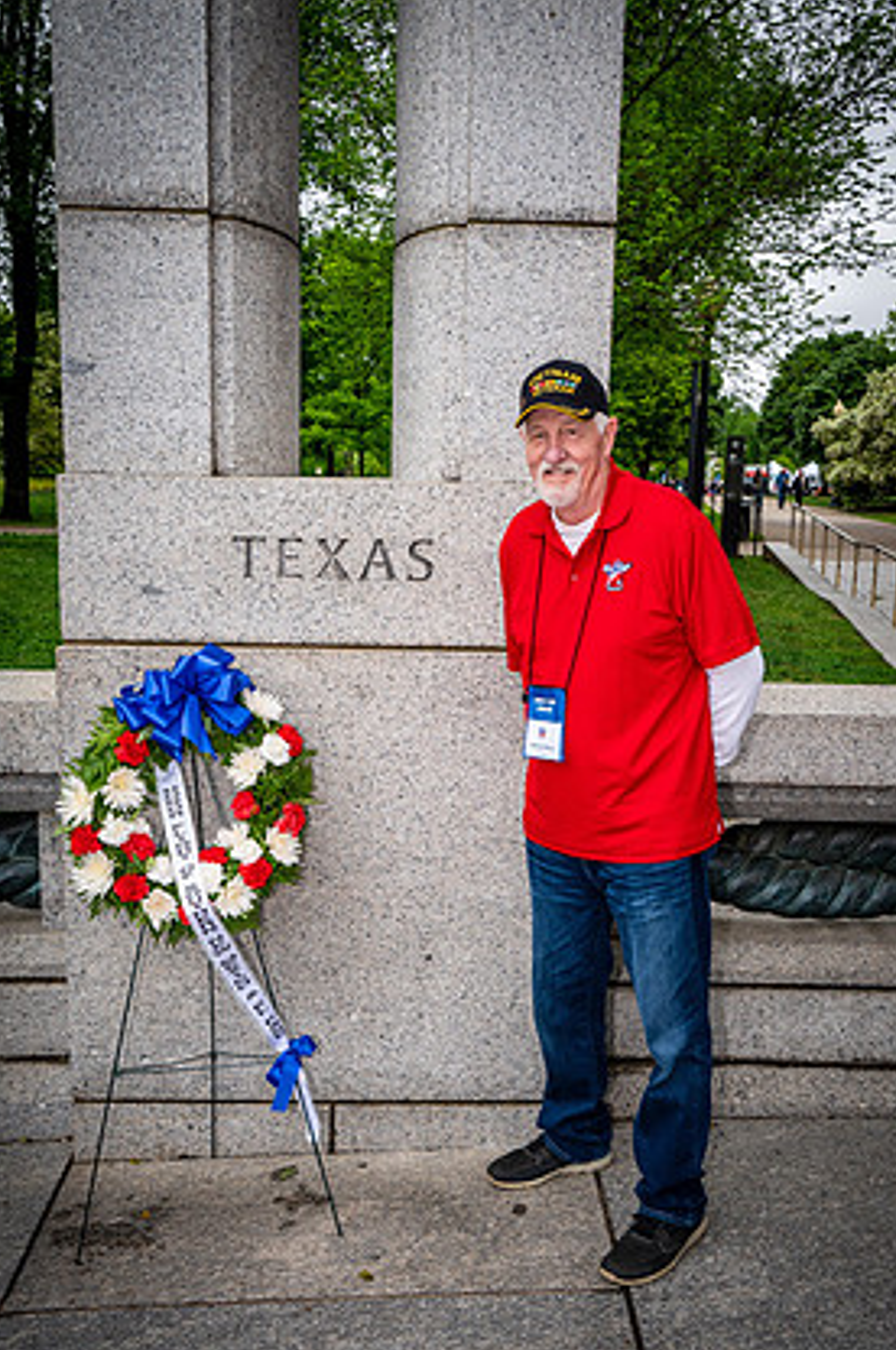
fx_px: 1236
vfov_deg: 57.3
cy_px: 717
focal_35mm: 33
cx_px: 459
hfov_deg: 39.8
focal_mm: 30.5
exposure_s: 1/640
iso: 1100
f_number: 8
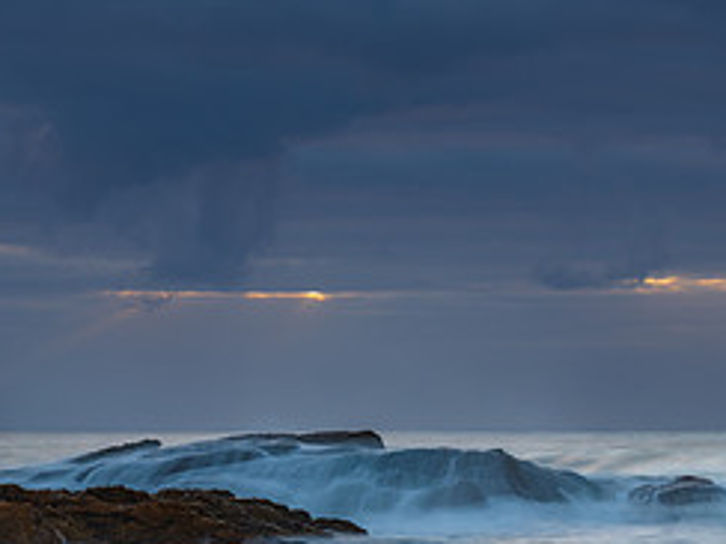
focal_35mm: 161
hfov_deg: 12.1
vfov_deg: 9.2
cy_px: 513
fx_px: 3377
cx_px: 783
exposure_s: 2.5
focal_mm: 70
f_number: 11
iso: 31
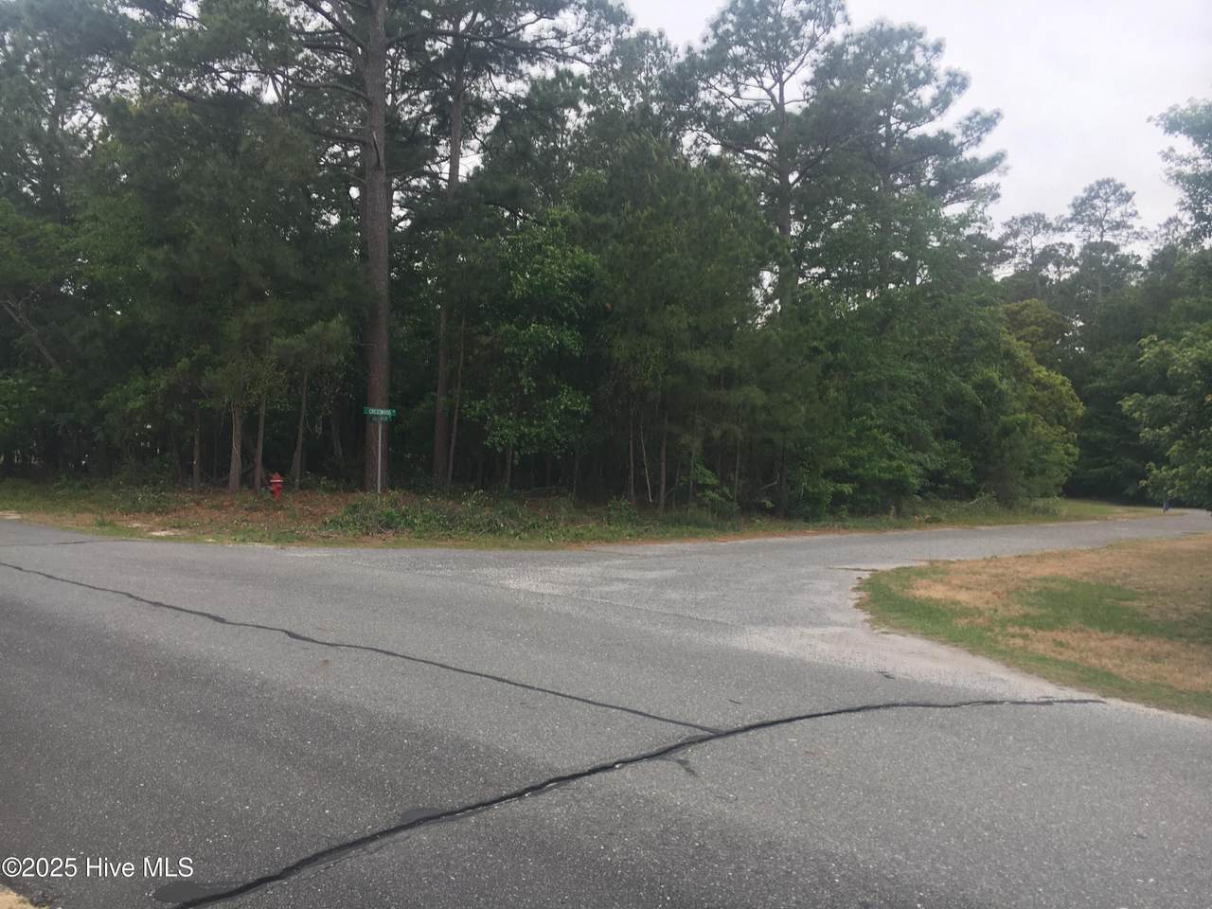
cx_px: 606
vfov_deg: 48.2
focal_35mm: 29
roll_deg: -1.1
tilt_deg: +0.4
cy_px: 454
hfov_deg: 61.7
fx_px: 1015
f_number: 2.2
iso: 25
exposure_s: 1/179
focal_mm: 4.15
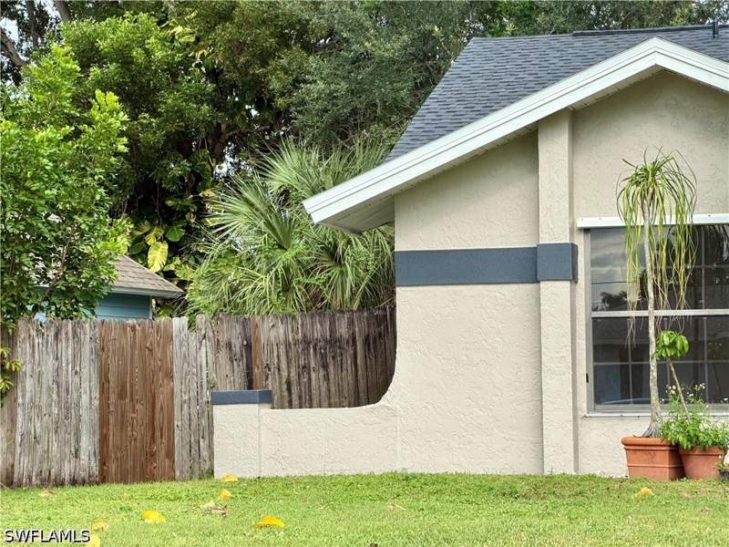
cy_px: 274
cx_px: 364
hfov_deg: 19.6
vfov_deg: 14.8
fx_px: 2106
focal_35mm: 100
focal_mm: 16.89
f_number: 2.8
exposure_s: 1/445
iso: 50
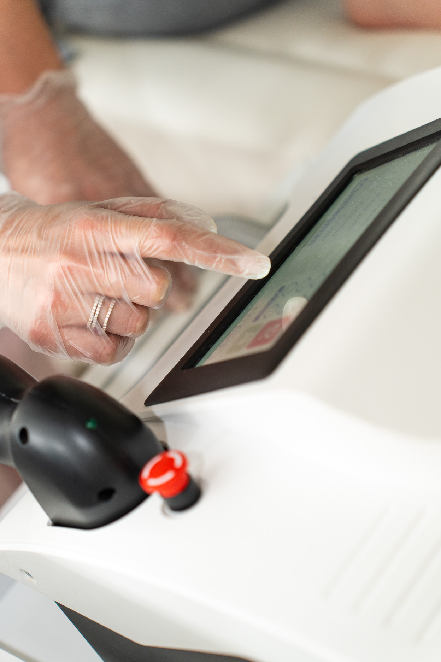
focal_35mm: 82
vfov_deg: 24.8
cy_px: 355
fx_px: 1507
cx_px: 210
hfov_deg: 16.6
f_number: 2.8
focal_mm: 75
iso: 640
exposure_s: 1/250
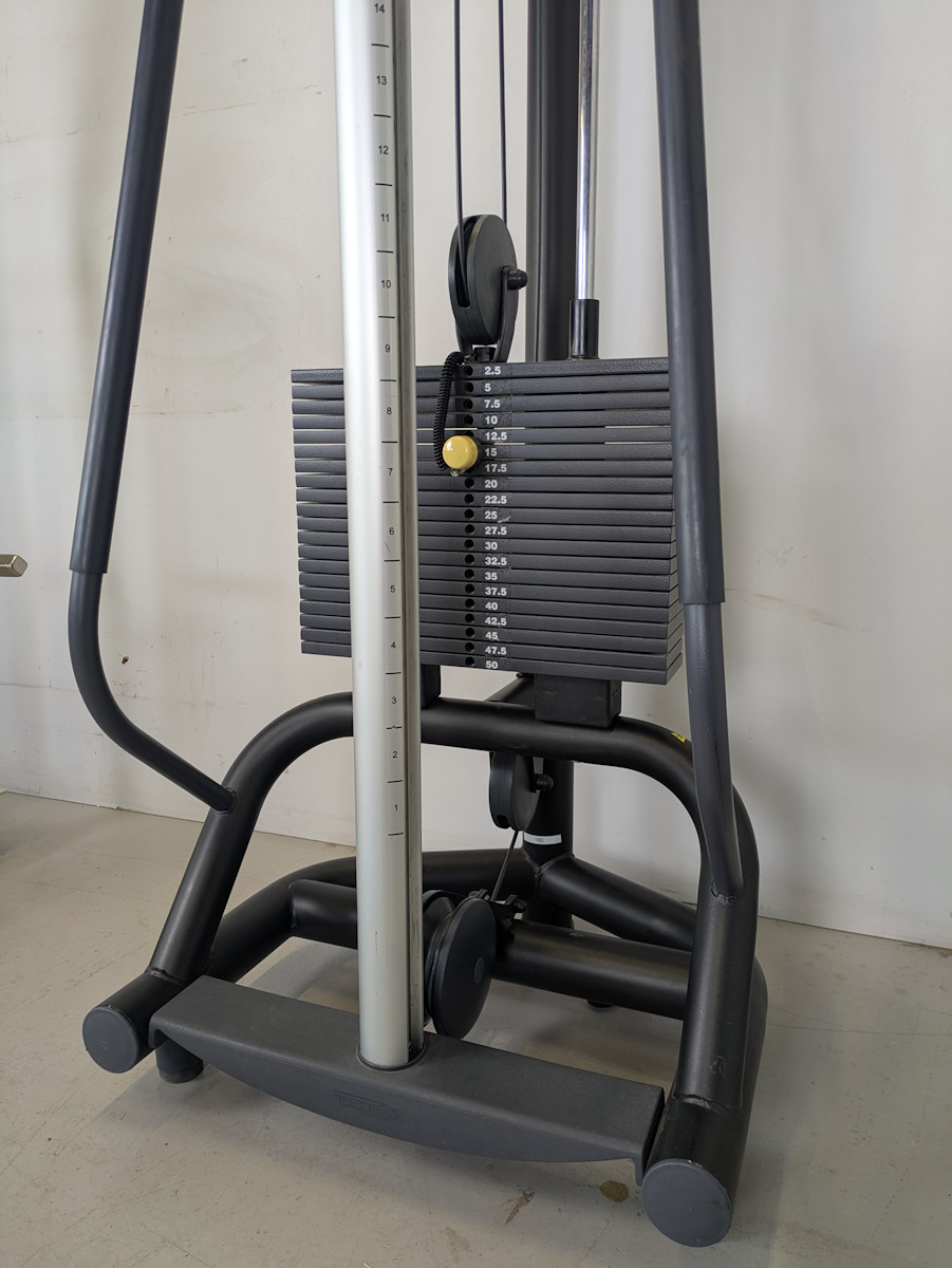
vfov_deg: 69.4
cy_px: 634
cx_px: 476
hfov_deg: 54.9
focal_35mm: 25
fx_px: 916
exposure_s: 1/25
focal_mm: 5.43
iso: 56
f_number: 1.89
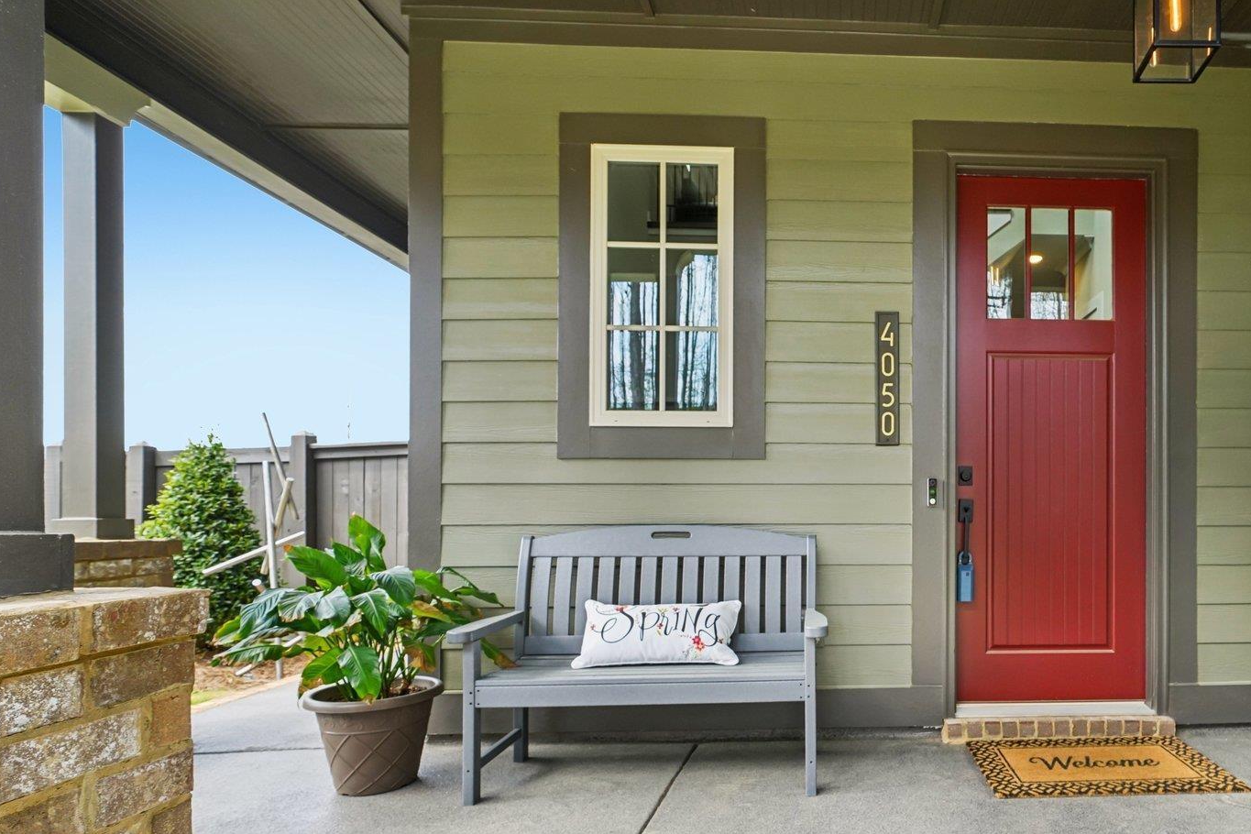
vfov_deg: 58.7
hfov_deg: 77.4
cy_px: 522
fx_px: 730
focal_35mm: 21
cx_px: 875
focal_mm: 14
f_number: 8
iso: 400
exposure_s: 1/60
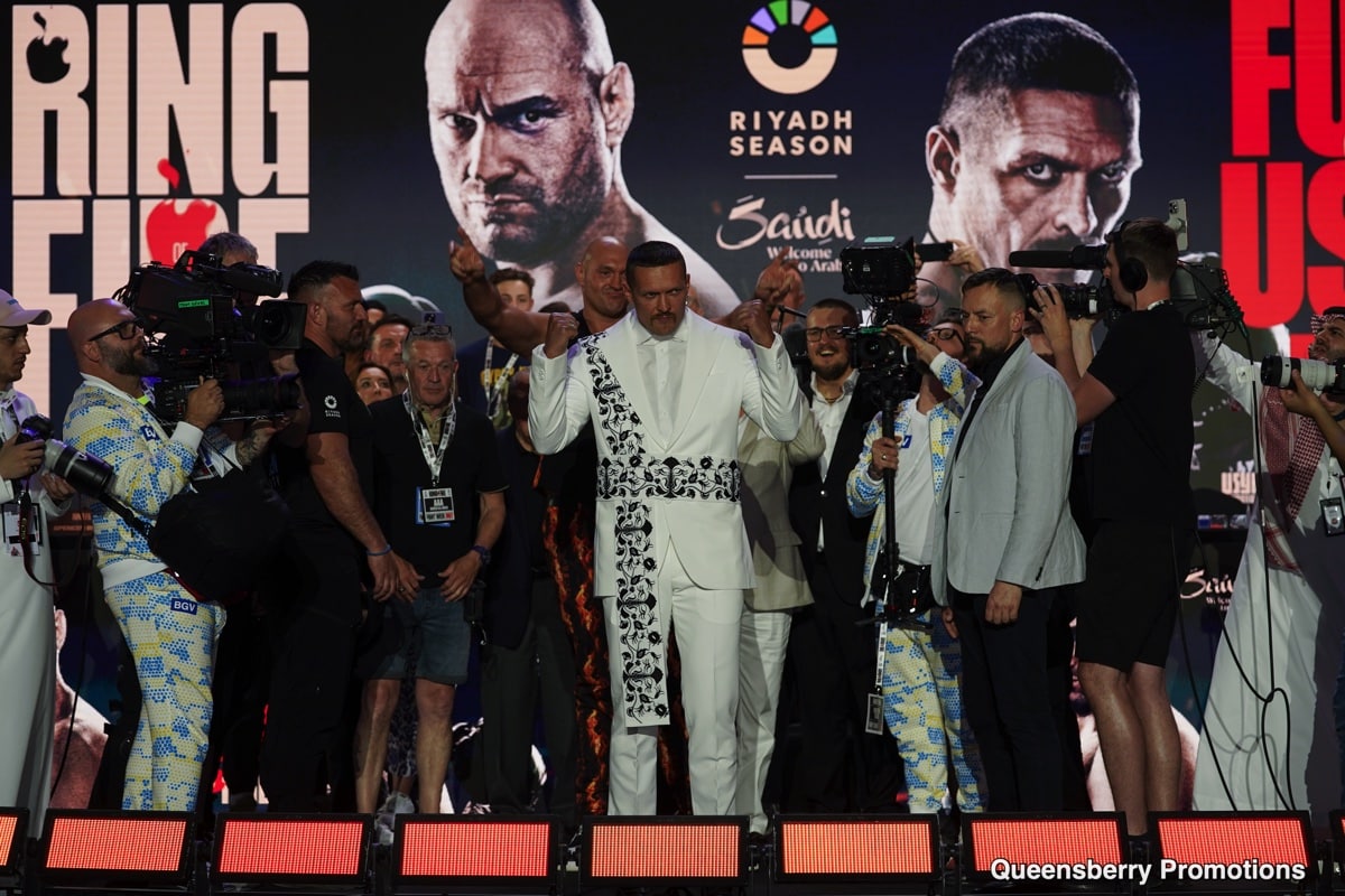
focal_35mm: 104
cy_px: 448
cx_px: 672
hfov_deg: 19.6
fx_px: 3885
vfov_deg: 13.2
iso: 400
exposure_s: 1/250
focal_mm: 104
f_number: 4
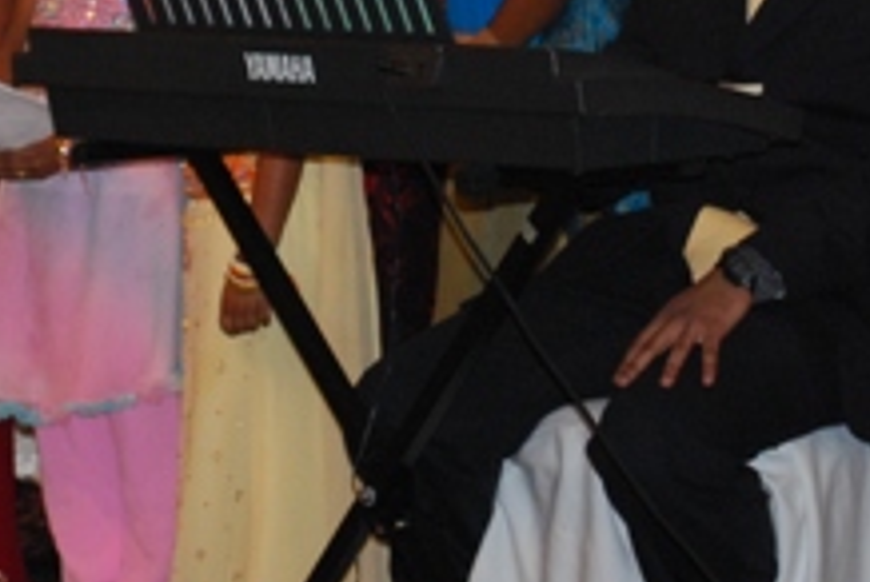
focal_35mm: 247
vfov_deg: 5.5
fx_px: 5977
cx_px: 182
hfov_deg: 8.3
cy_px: -211
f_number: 5.6
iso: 640
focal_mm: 48
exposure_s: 1/60
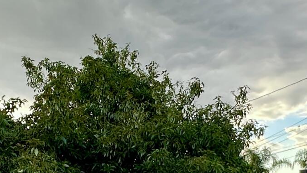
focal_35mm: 68
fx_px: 554
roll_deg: -0.4
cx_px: 135
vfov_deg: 16.8
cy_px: 220
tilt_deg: -0.6
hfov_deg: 31.0
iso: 40
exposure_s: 1/270
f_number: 2.2
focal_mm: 2.22
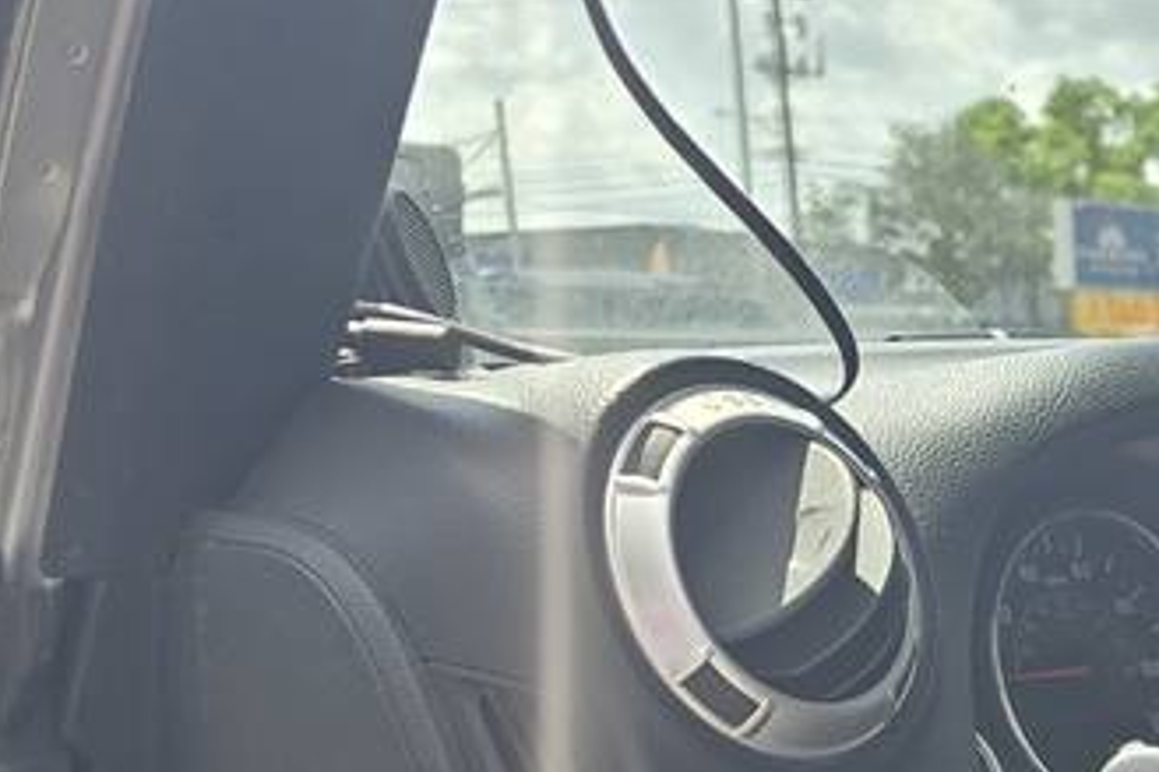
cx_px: 1730
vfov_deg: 13.4
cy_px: 1343
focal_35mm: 93
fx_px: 2992
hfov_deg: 19.2
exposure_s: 1/277
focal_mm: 6.3
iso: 12
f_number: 1.7
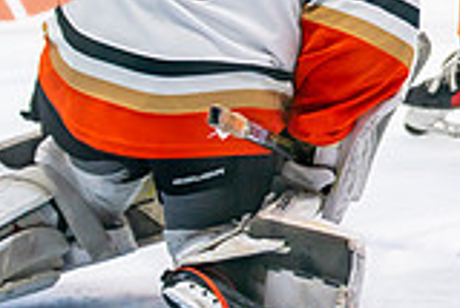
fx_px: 4476
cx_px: 639
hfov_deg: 5.8
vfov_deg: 3.9
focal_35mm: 350
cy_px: -186
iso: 800
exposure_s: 1/640
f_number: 2.8
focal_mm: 90
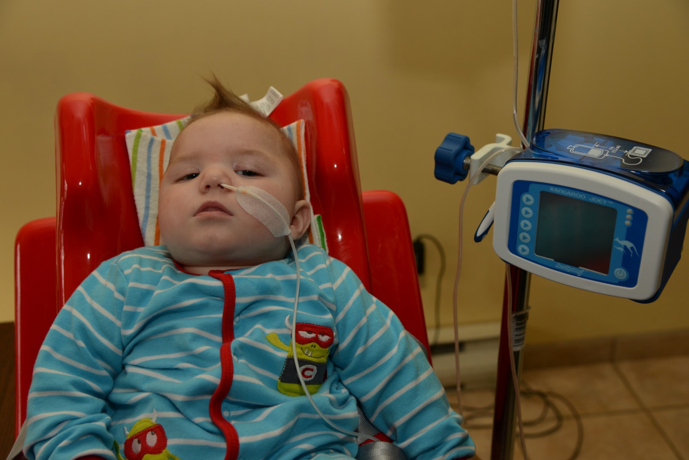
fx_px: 957
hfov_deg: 39.6
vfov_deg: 27.0
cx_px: 344
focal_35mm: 50
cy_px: 230
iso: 500
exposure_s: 1/160
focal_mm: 50
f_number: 5.6
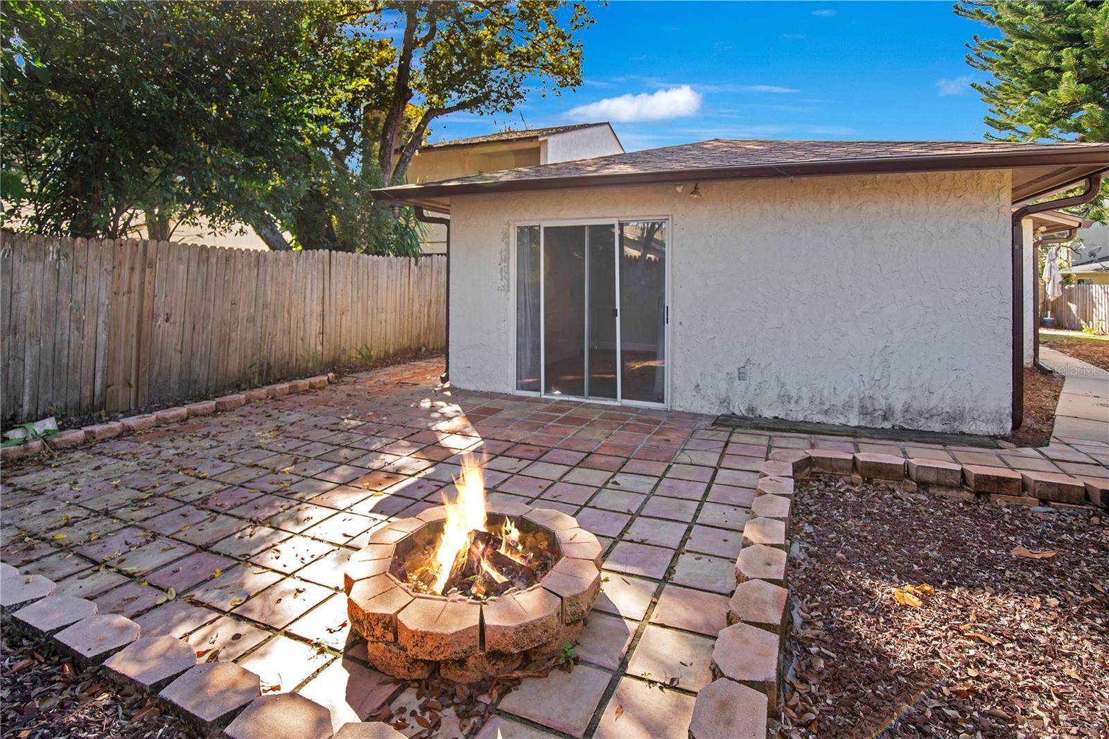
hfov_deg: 96.7
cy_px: 370
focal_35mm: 16
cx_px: 554
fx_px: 493
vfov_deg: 73.7
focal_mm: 16
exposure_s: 1/100
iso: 100
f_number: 4.5
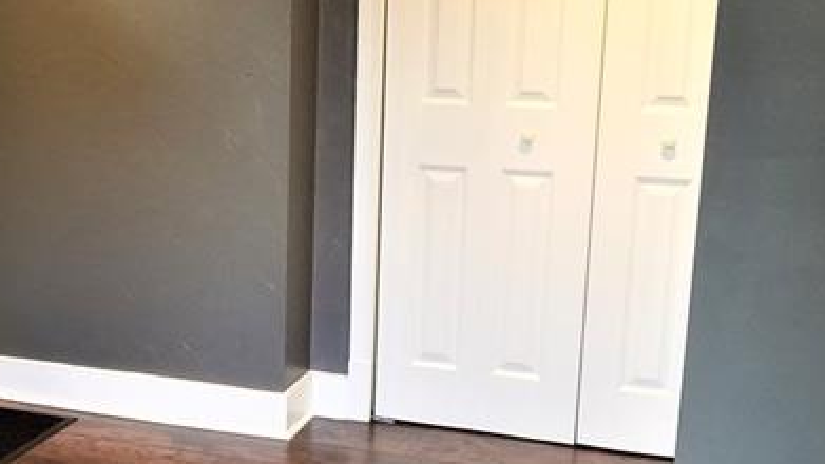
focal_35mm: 58
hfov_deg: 34.9
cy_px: 289
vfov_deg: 20.7
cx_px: 169
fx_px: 1269
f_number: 1.7
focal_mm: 4.2
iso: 160
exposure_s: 1/40
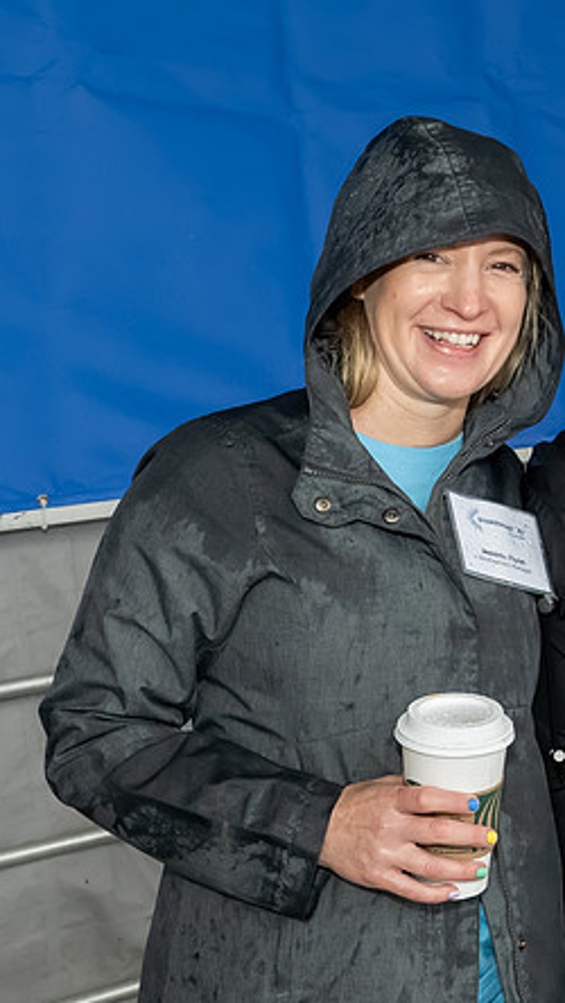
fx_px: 1890
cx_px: 668
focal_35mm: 71
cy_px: 440
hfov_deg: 16.3
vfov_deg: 29.7
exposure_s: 1/250
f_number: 7.1
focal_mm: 26
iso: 4000
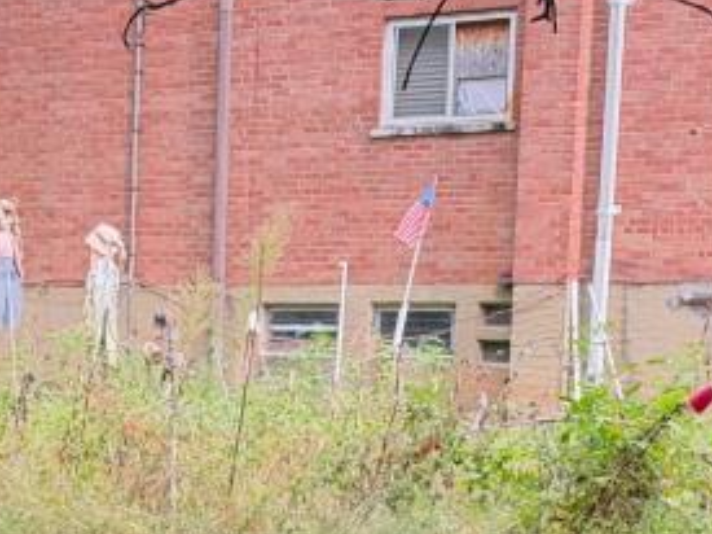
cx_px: -88
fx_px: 2693
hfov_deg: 14.7
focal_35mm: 131
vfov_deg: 11.1
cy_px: 678
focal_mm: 6.93
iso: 100
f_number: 1.8
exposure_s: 1/434
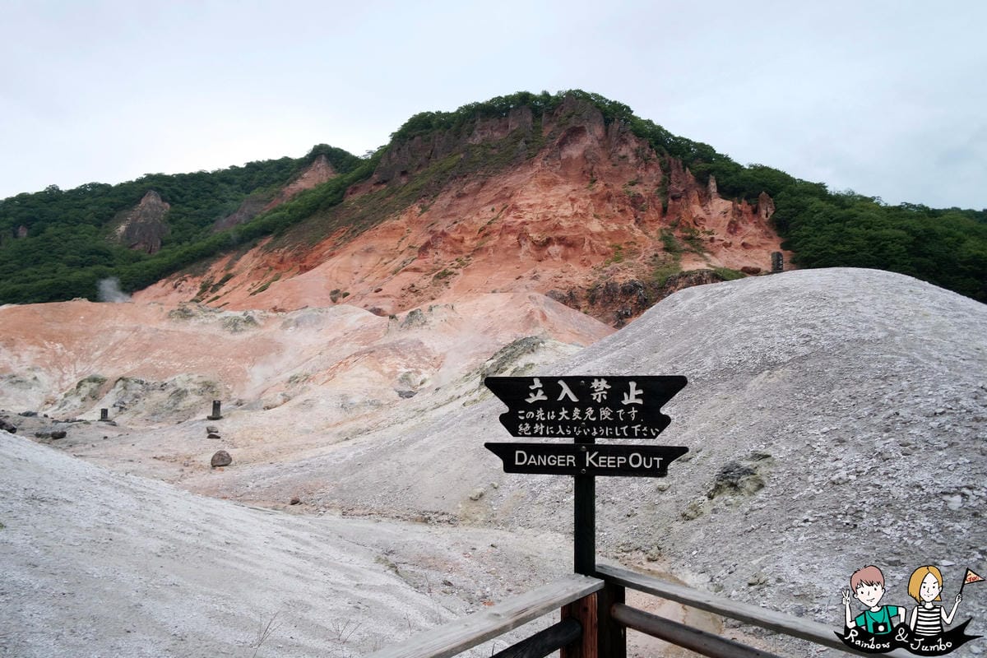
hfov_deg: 73.7
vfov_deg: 53.1
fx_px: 658
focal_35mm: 24
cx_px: 494
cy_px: 329
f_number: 3.5
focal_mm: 9
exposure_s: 1/30
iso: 200
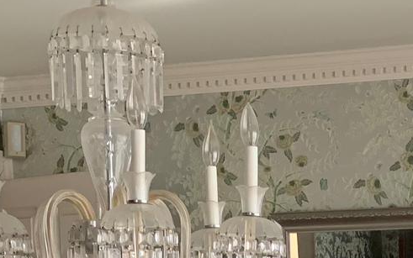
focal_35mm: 115
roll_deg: +0.6
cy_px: 574
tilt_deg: -10.0
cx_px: 347
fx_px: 1295
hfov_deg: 17.9
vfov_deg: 10.2
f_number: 1.8
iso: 200
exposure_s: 1/60
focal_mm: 4.25
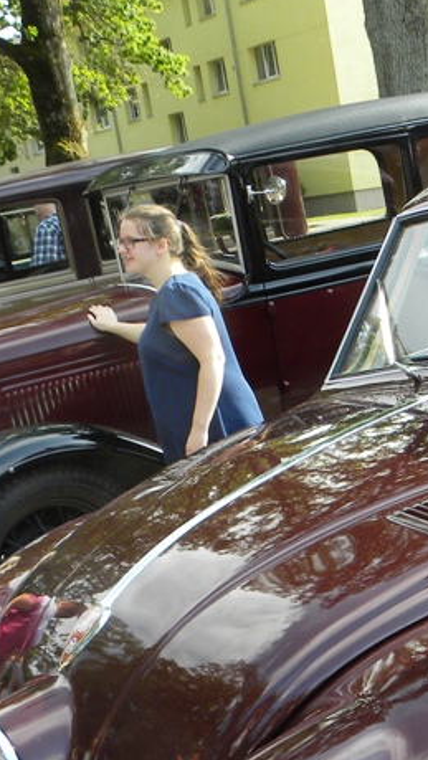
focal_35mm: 63
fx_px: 1270
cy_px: 537
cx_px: 567
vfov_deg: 32.9
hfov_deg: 17.8
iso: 64
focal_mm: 4.6
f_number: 3.5
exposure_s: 1/120
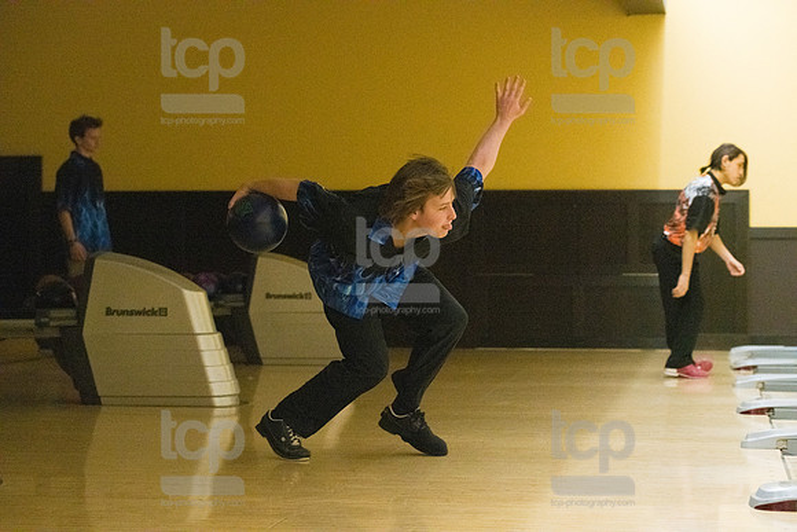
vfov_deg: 15.2
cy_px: 266
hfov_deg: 22.6
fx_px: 1993
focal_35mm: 90
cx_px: 398
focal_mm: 90
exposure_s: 1/1000
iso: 10000
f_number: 4.5
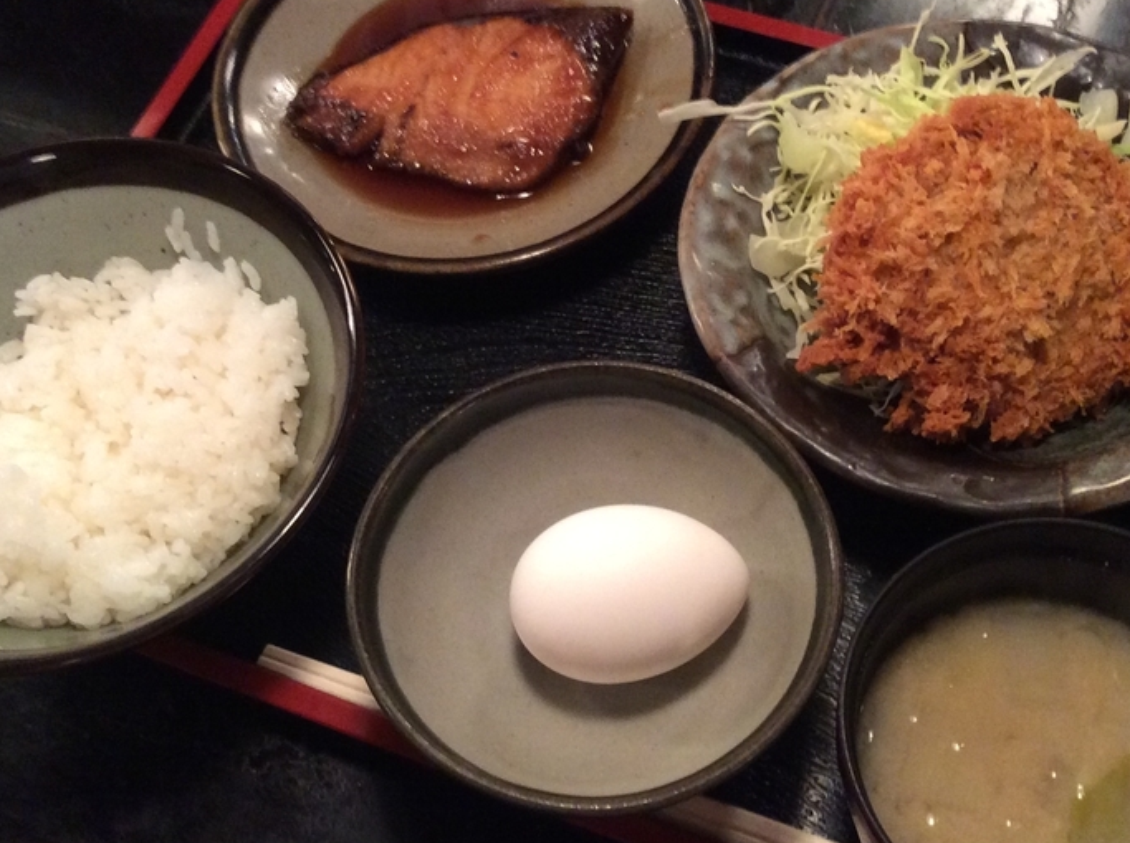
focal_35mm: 48
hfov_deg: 39.7
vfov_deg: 30.2
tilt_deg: -61.2
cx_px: 592
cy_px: 439
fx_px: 1564
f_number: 2.4
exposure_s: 1/24
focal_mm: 3.3
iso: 250
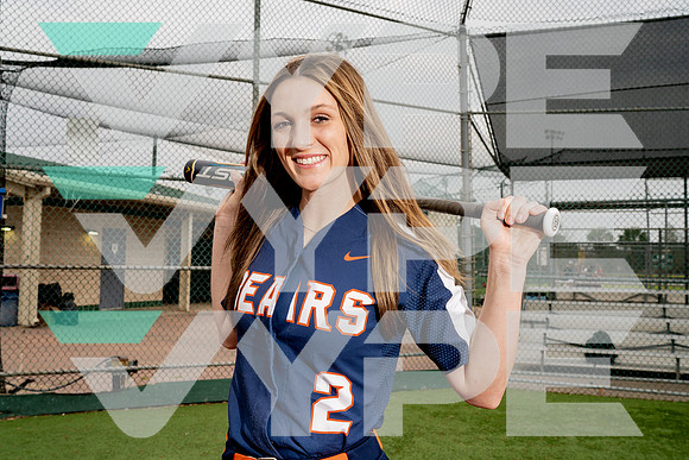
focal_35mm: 35
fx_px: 670
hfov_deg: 54.4
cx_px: 344
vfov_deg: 37.9
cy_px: 230
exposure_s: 1/250
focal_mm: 35
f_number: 8
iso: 125
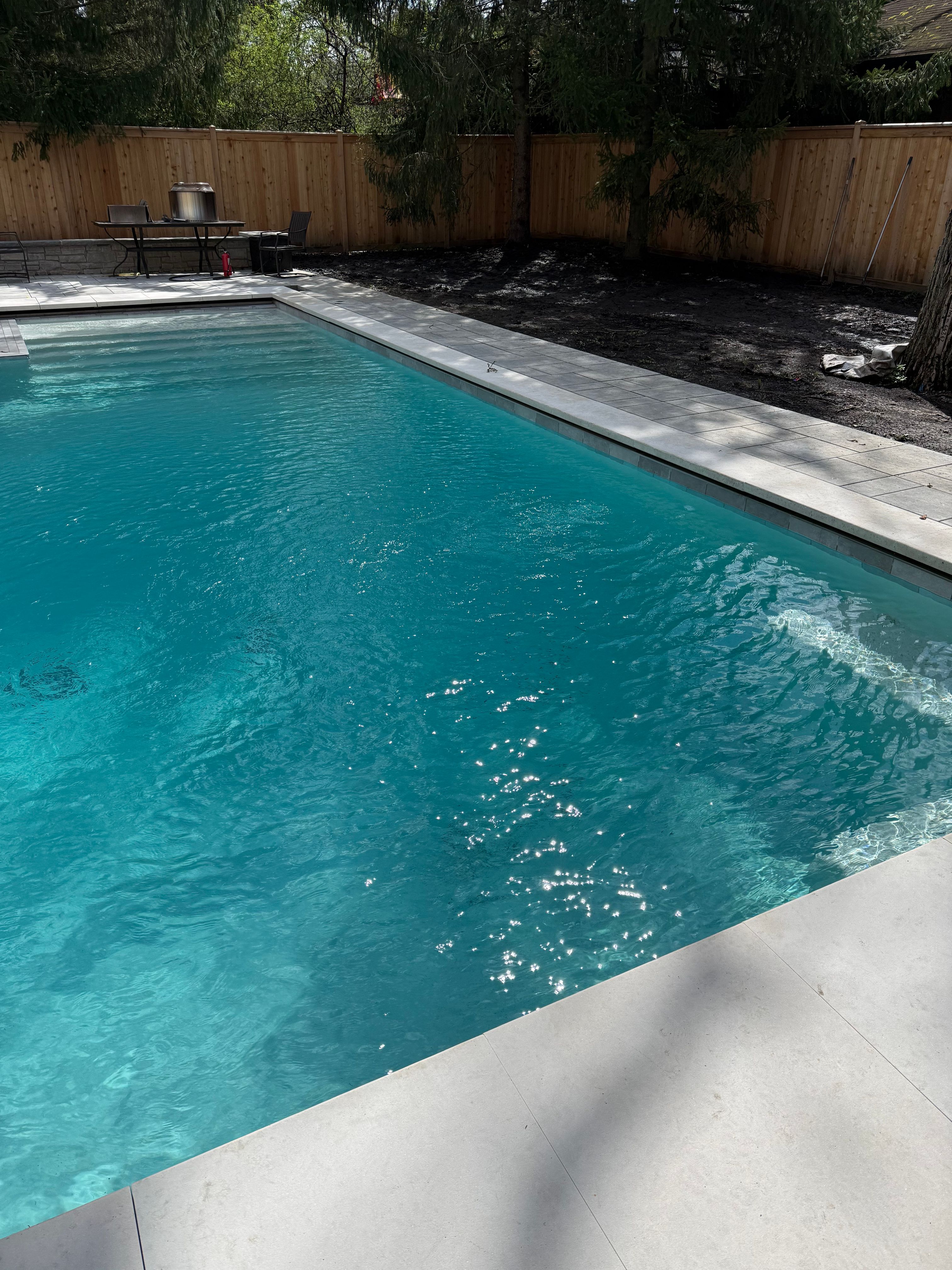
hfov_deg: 56.8
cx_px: 476
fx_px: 880
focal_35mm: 24
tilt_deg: -28.3
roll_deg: -1.0
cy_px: 635
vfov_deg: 71.6
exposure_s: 1/6711
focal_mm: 6.76
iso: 80
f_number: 1.78
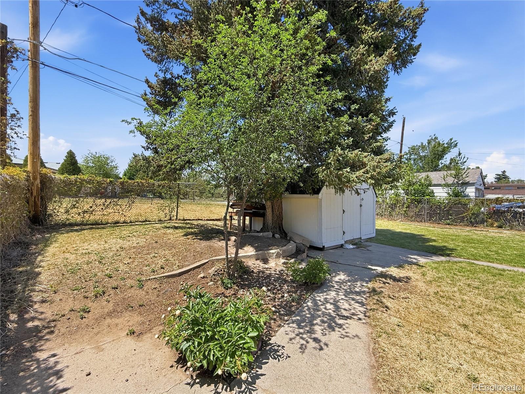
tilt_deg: +1.1
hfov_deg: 102.1
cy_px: 197
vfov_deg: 85.7
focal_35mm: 14
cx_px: 262
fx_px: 212
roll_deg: +1.3
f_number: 2.2
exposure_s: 1/1017
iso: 64
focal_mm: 2.2
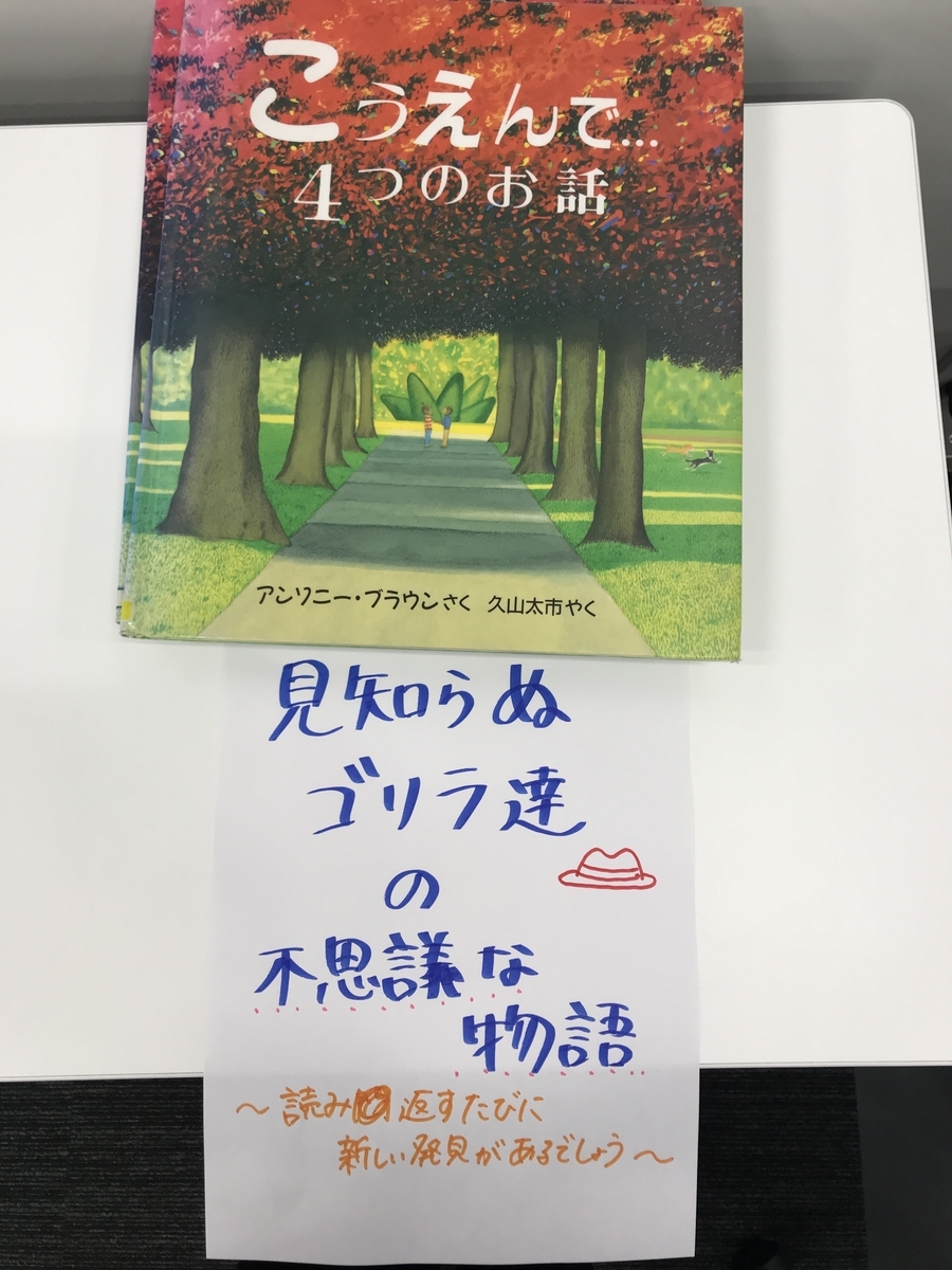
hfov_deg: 49.7
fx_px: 1027
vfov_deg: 63.4
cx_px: 476
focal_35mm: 28
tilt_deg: -79.9
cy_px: 635
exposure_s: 1/100
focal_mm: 3.99
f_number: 1.8
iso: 40
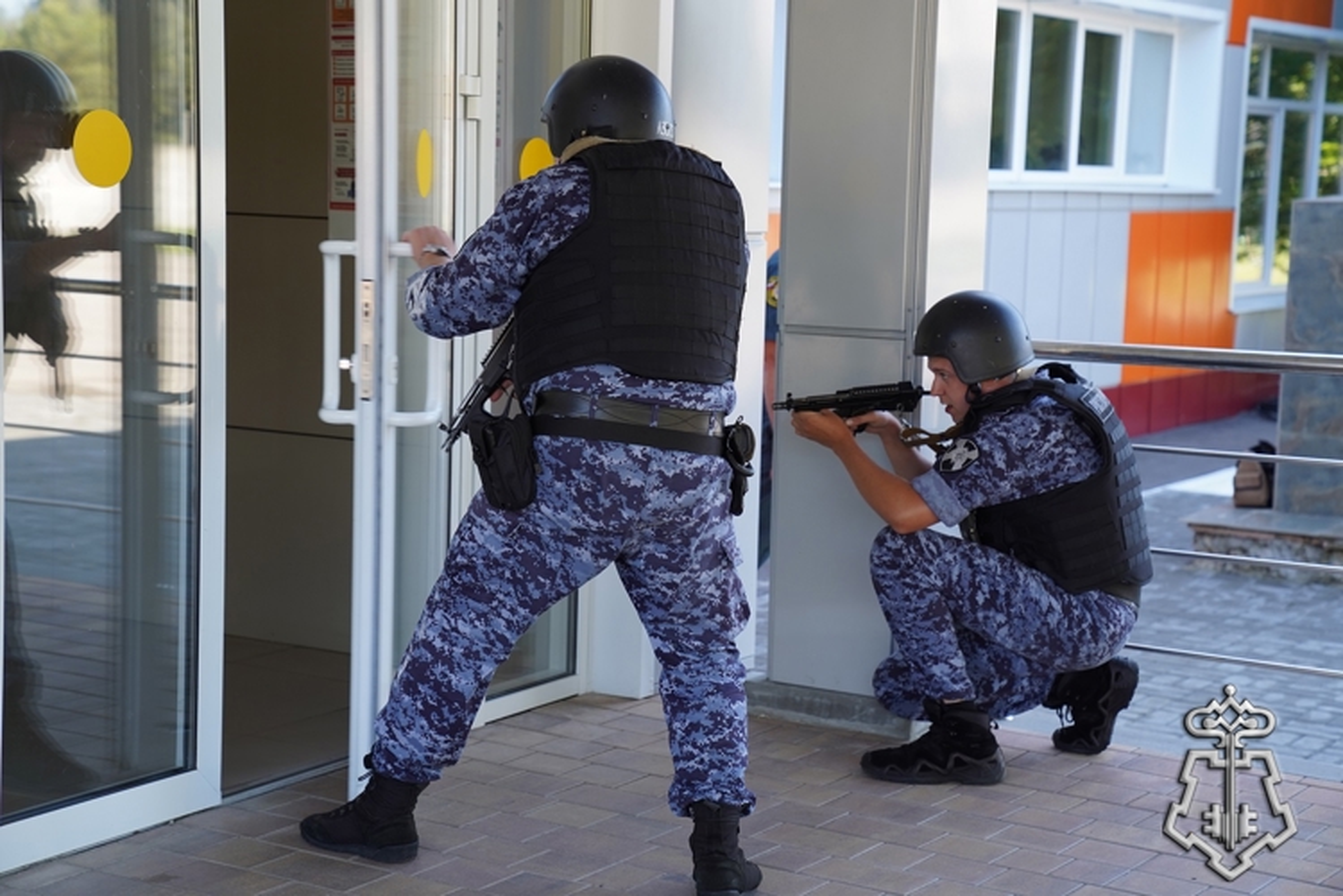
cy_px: 448
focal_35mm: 65
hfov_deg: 31.0
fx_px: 2425
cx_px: 672
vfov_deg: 20.9
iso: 250
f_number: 4
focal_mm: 65
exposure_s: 1/160
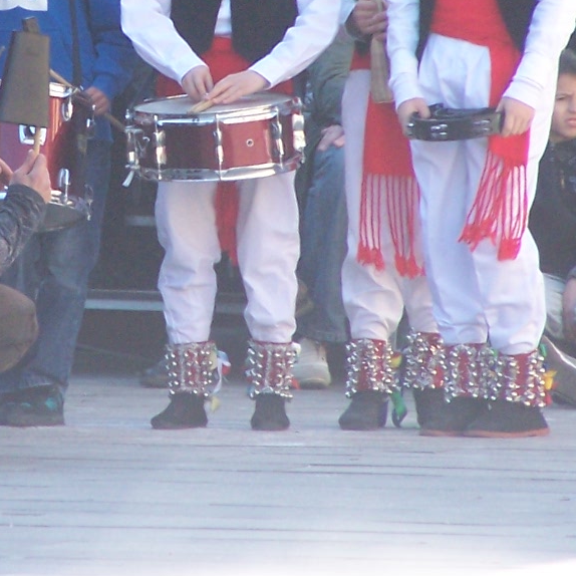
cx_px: 138
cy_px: 96
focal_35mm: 936
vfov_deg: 1.9
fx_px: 17621
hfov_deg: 1.9
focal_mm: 60.8
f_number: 3.6
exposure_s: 1/250
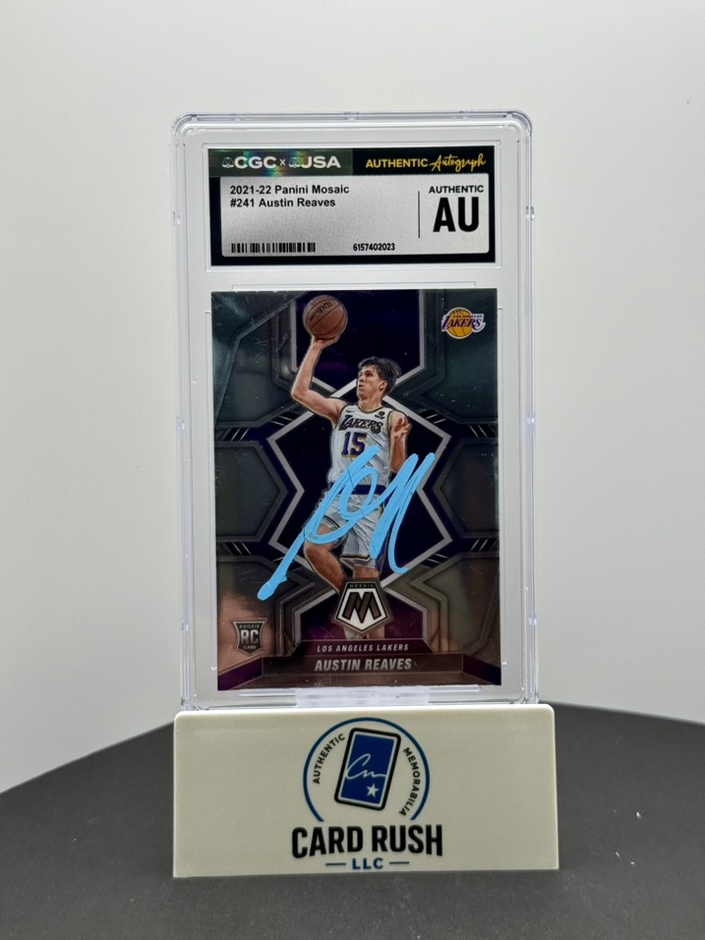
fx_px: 1303
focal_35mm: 48
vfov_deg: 39.7
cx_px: 352
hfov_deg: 30.3
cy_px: 470
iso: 80
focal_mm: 6.76
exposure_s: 1/309
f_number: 1.78
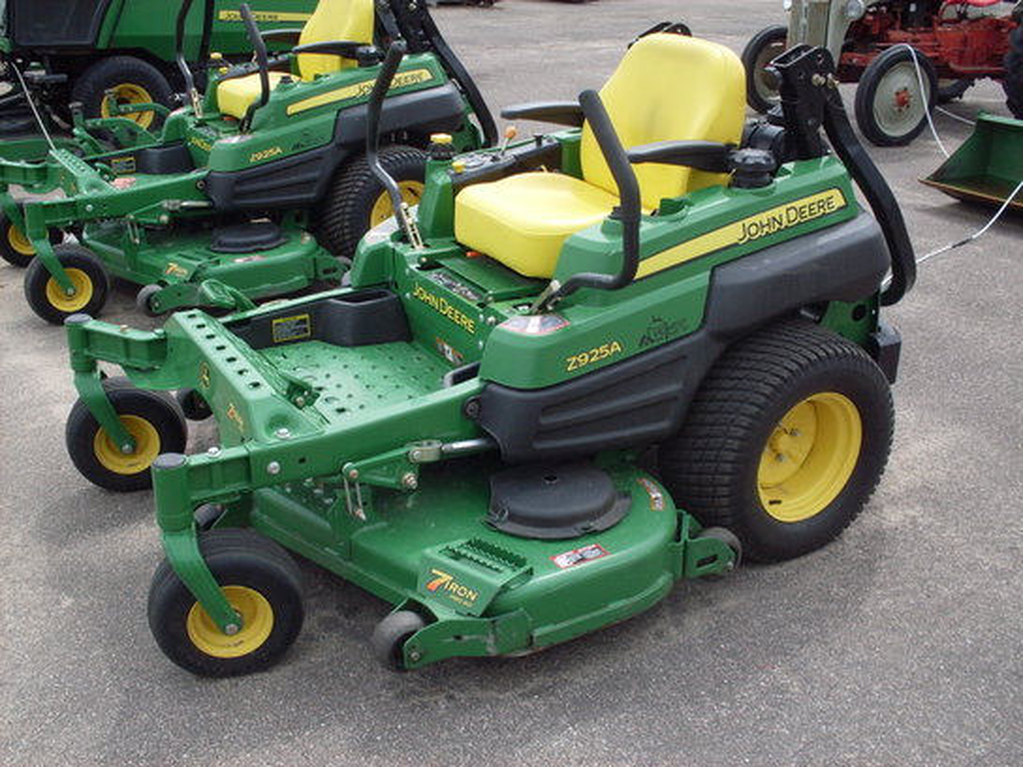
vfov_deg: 37.7
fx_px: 1123
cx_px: 512
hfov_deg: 49.0
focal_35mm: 38
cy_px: 384
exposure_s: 1/125
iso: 80
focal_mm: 6.3
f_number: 8.4
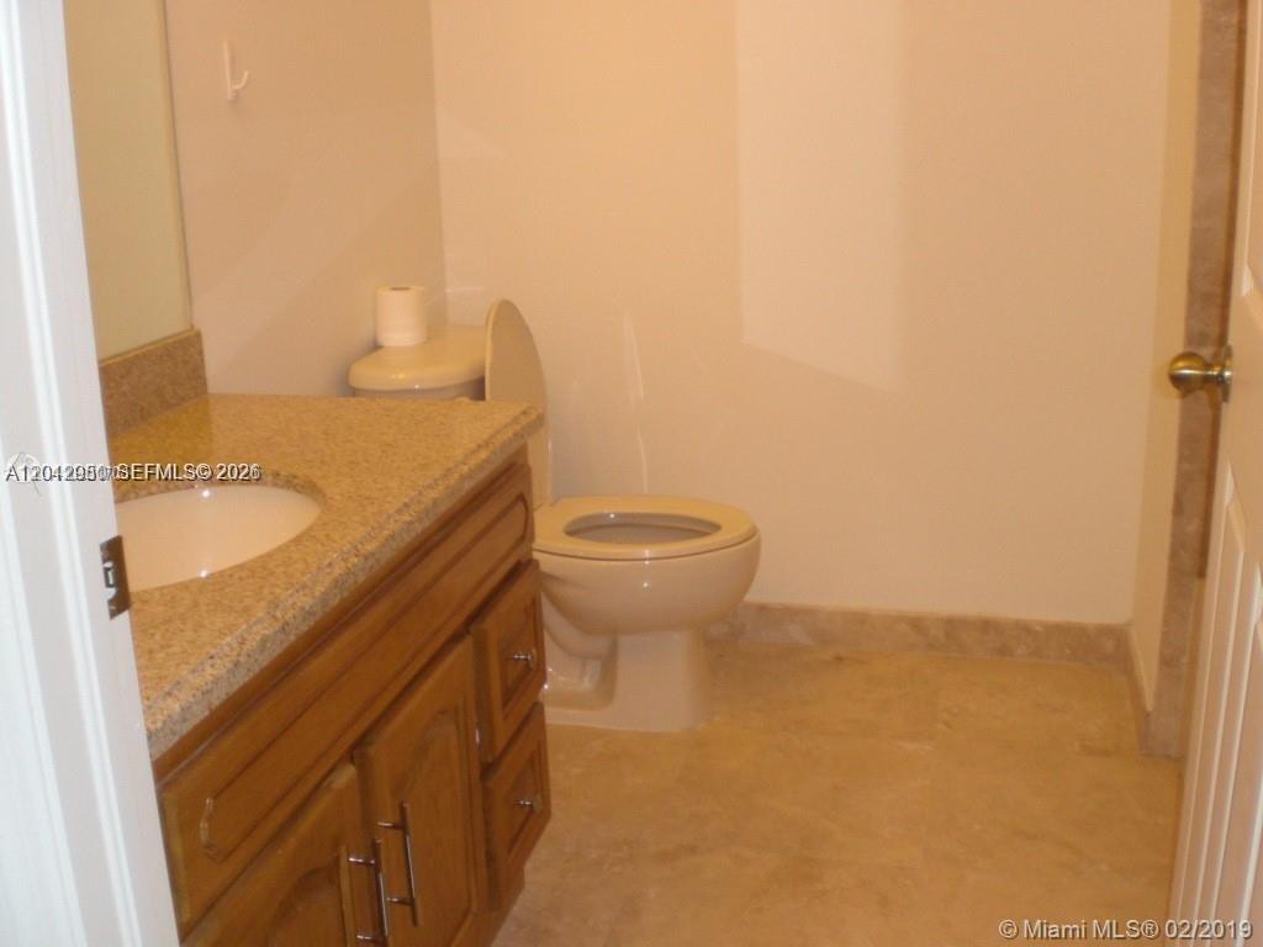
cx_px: 632
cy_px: 474
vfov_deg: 37.7
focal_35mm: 38
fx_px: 1386
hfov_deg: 49.0
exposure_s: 1/60
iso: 200
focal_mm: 6.3
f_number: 3.1
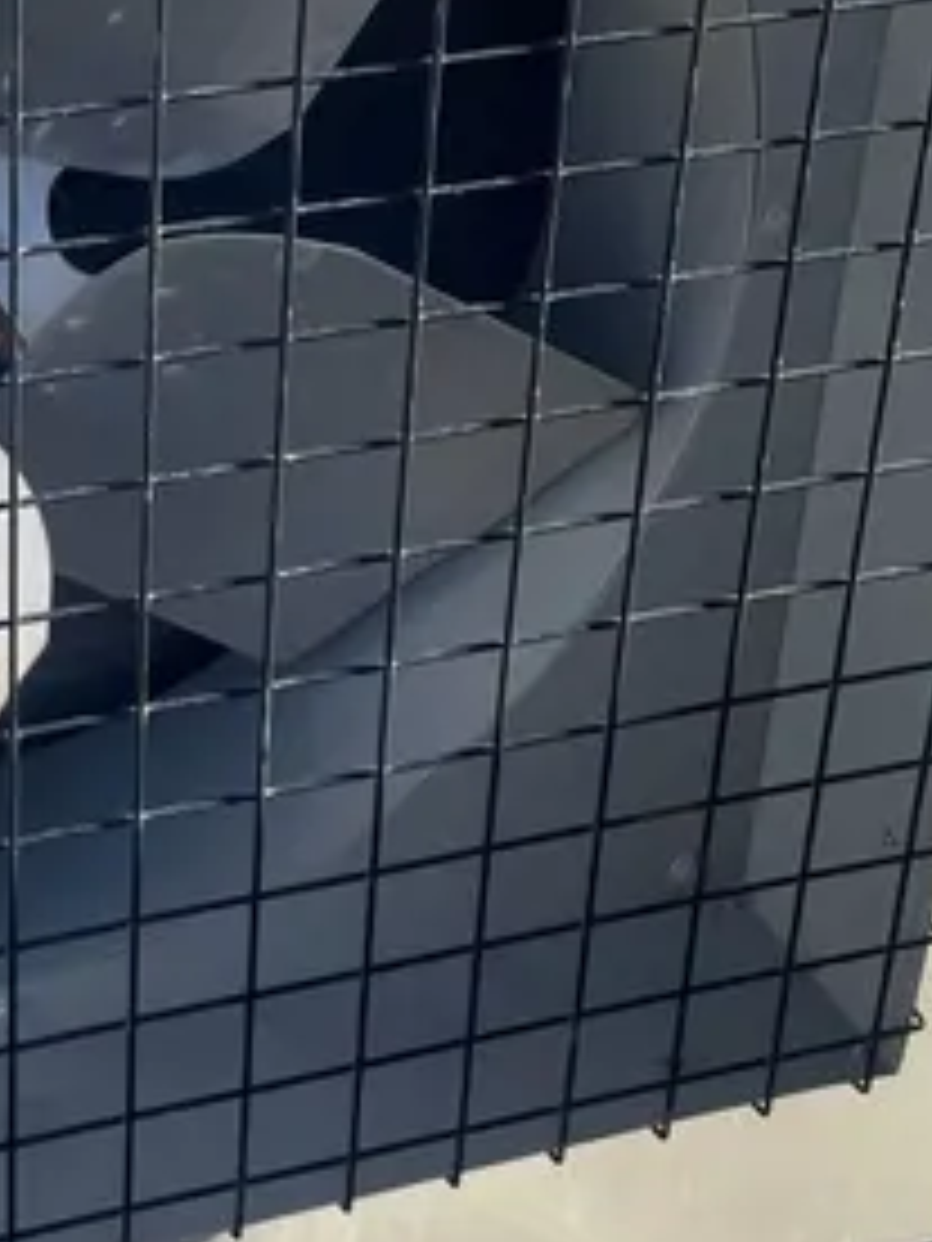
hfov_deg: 20.3
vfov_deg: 27.4
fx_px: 2477
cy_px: 182
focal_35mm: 69
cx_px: -113
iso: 32
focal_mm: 4.2
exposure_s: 1/1114
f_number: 1.6
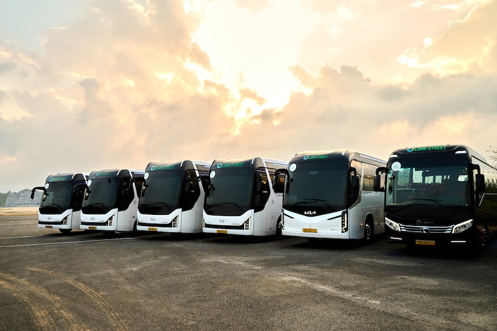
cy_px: 166
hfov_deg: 61.9
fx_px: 414
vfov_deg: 43.6
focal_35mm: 30
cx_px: 248
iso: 250
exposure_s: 1/200
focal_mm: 30
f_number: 5.6
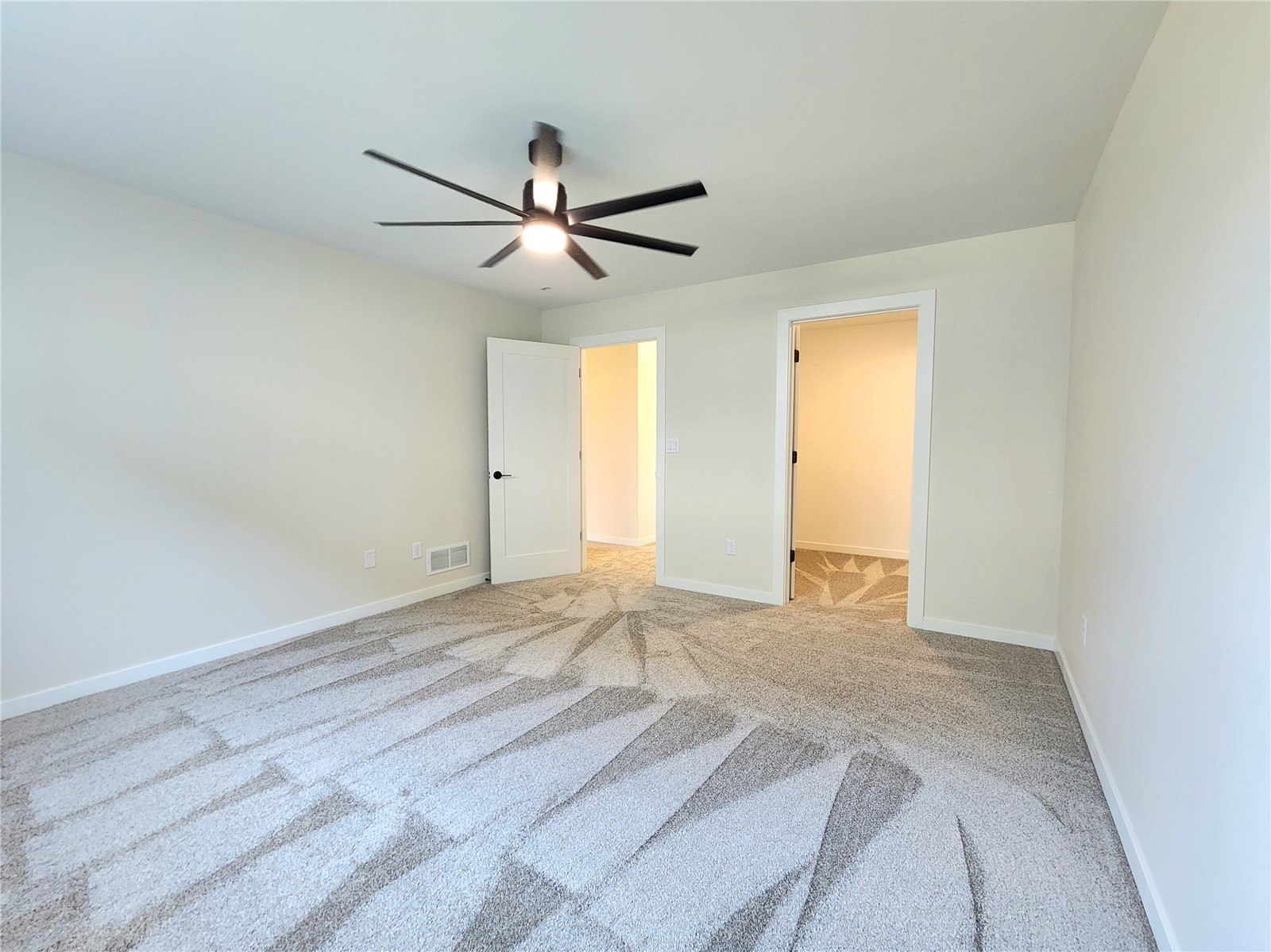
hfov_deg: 106.2
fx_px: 477
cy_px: 476
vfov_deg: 89.9
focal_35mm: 13
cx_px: 636
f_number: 2.2
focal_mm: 2.2
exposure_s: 1/60.2
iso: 320
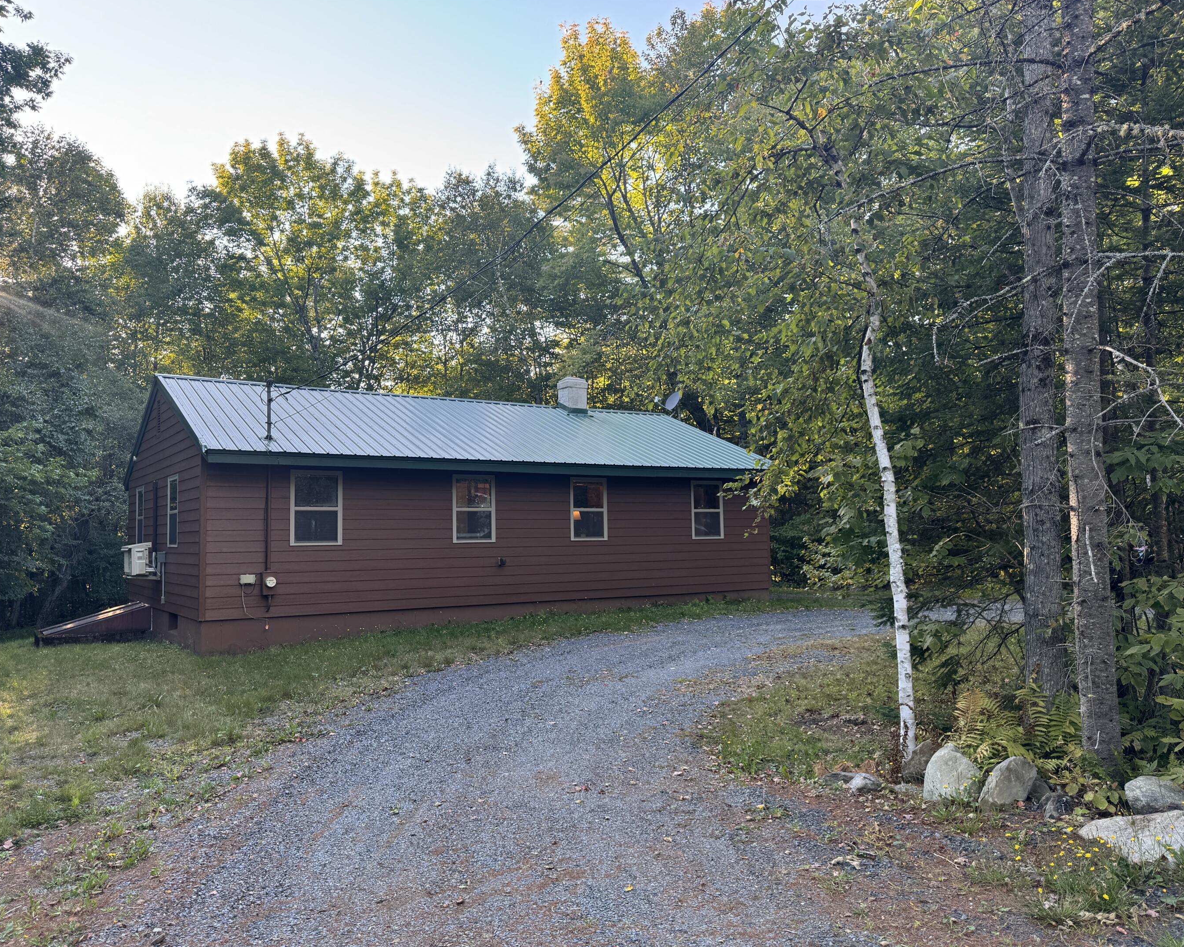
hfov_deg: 65.9
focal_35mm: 26
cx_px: 532
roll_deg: +0.1
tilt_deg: +2.5
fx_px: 911
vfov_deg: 54.9
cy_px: 480
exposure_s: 1/142
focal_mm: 6.76
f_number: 1.78
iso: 64
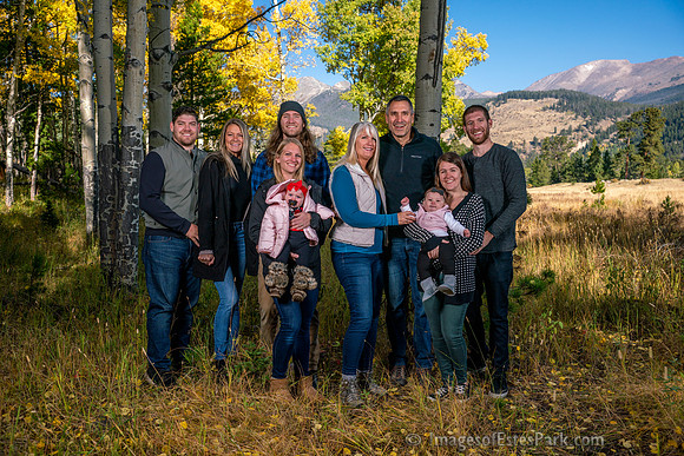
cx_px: 342
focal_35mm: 35
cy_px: 228
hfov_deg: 54.4
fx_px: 665
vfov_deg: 37.9
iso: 160
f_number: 5
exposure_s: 1/1000
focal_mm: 35
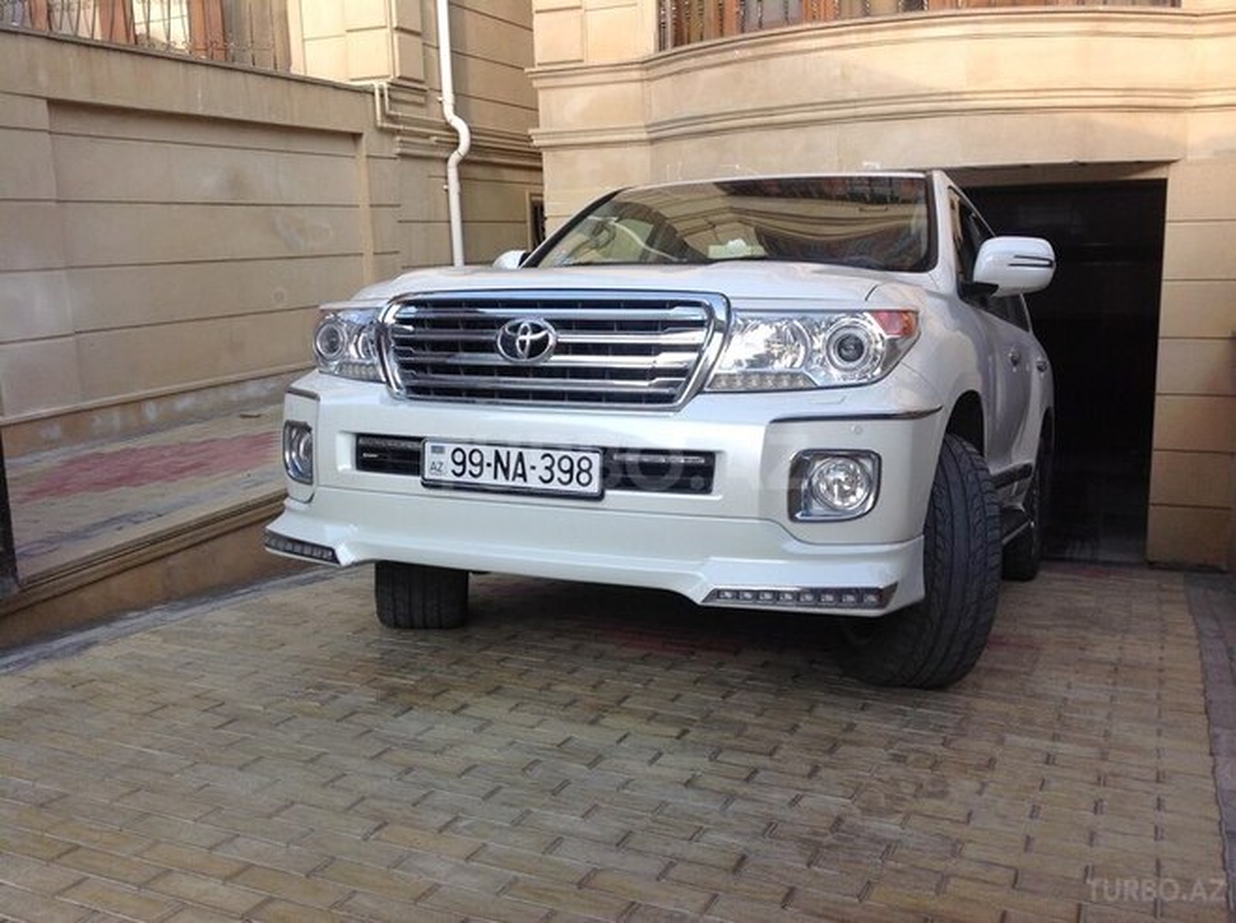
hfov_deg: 52.7
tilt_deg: -10.7
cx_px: 618
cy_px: 462
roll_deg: +1.5
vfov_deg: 40.6
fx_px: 1248
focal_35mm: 35
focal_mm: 4.28
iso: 50
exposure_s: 1/318
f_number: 2.4
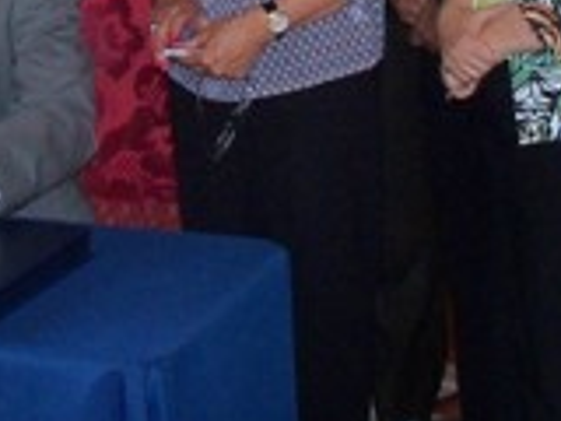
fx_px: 2269
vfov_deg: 10.3
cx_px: 151
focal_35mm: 140
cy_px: -158
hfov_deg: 14.1
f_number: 3.5
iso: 250
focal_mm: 6.2
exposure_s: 1/30
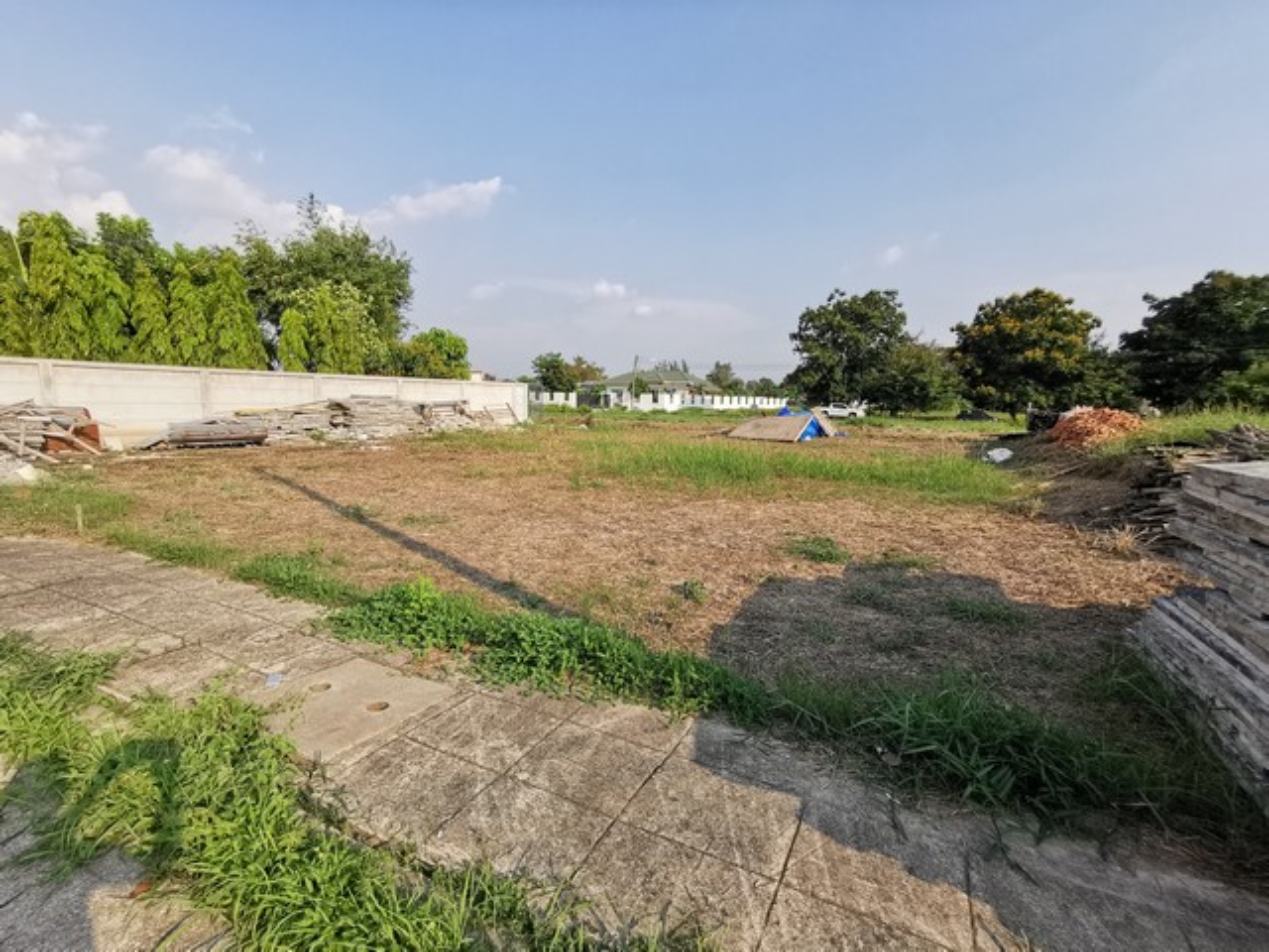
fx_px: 587
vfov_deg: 78.1
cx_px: 634
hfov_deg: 94.5
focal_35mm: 16
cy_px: 476
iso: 50
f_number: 2.2
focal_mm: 2.35
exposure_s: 1/548
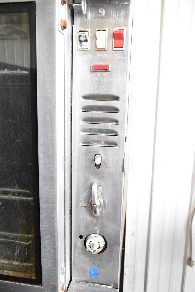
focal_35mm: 30
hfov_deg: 43.6
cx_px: 98
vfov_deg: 61.9
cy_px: 146
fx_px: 244
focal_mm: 20
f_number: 5
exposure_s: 1/100
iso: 1600
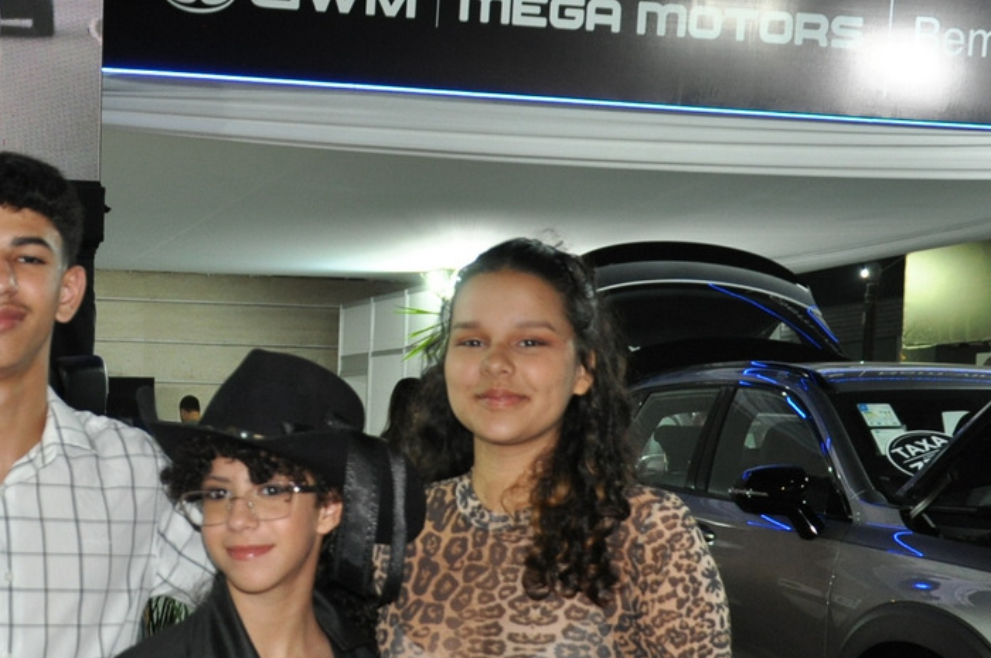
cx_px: 143
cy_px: 473
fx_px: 2062
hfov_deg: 26.3
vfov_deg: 18.1
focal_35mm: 75
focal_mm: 25
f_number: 4
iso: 800
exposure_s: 1/60
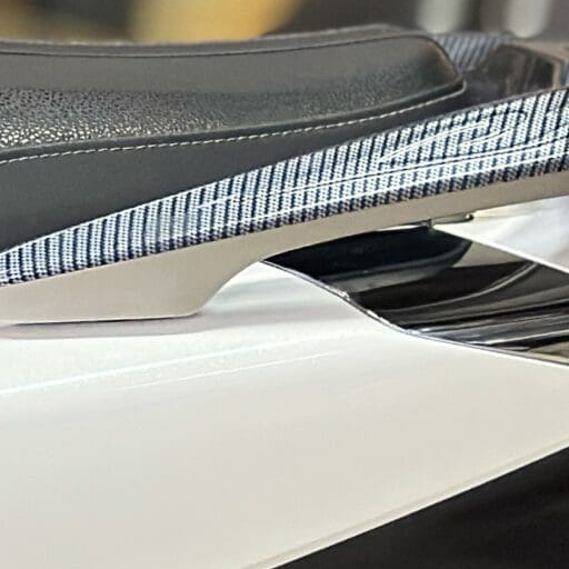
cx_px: -258
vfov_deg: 8.0
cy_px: 990
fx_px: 3943
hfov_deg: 8.1
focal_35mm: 212
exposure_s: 1/33
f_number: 1.78
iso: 640
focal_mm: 6.86
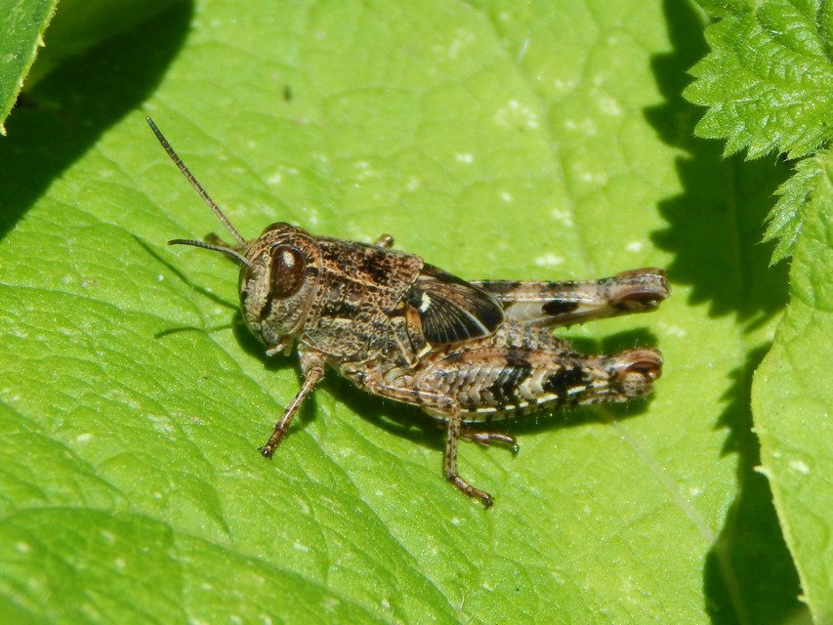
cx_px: 416
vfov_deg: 7.2
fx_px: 4982
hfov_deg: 9.6
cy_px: 312
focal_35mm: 207
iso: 125
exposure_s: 1/640
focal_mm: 37.1
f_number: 5.4
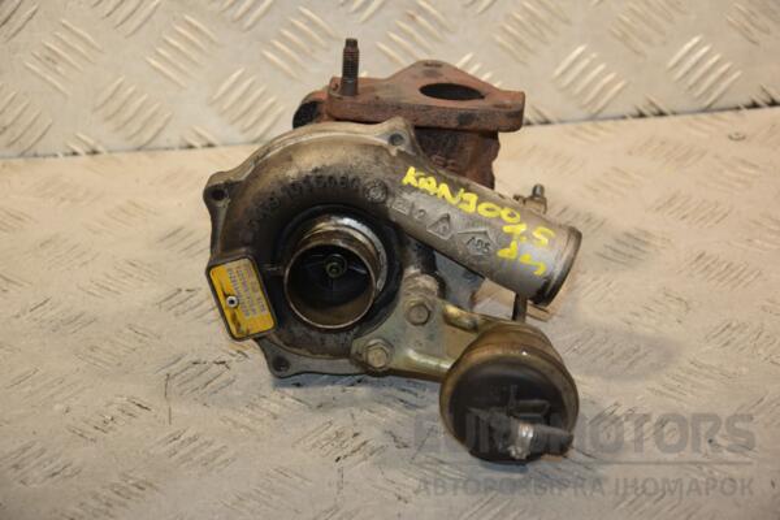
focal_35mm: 105
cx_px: 390
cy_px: 260
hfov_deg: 19.5
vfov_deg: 13.0
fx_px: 2275
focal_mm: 70
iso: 800
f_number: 5.3
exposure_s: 1/200
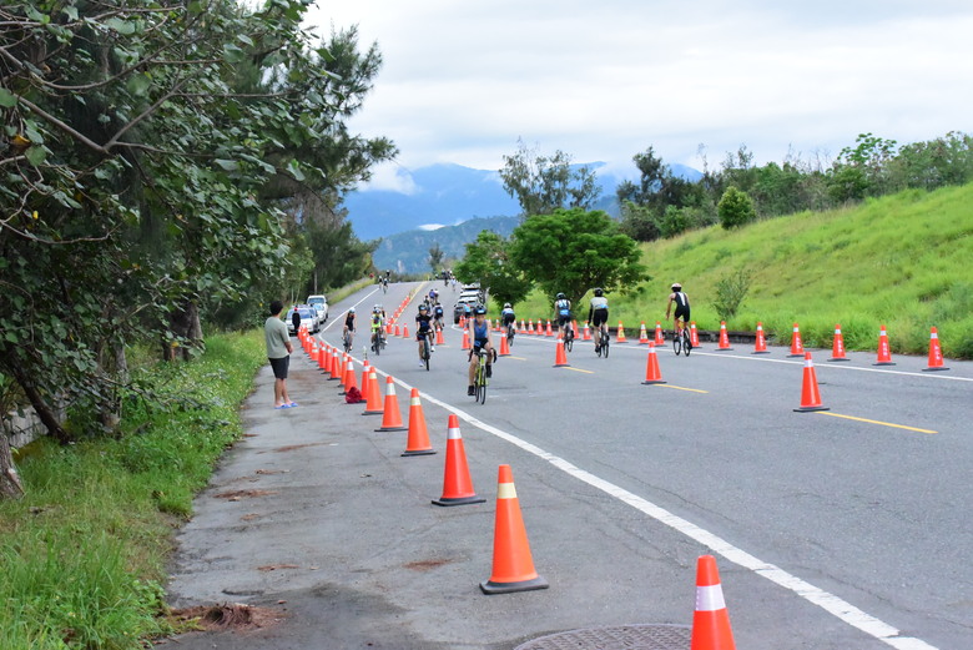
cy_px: 325
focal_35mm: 70
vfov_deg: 19.5
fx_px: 1893
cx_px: 486
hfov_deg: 28.8
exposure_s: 1/2500
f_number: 13
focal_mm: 70
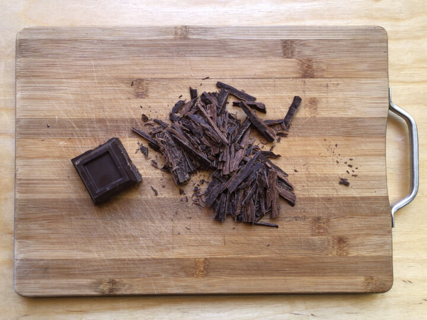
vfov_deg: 49.7
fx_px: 345
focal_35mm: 28
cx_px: 214
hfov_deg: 63.4
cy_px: 160
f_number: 1.8
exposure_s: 1/120
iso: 64
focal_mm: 3.99
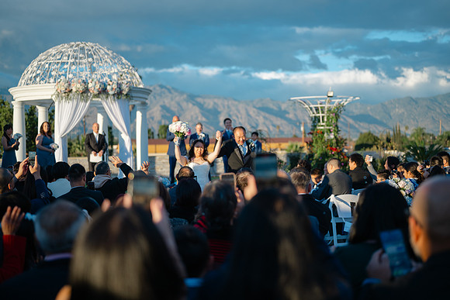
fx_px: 625
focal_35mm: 50
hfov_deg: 39.6
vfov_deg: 27.0
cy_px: 150
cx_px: 225
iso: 64
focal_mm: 50
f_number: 1.8
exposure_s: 1/2000
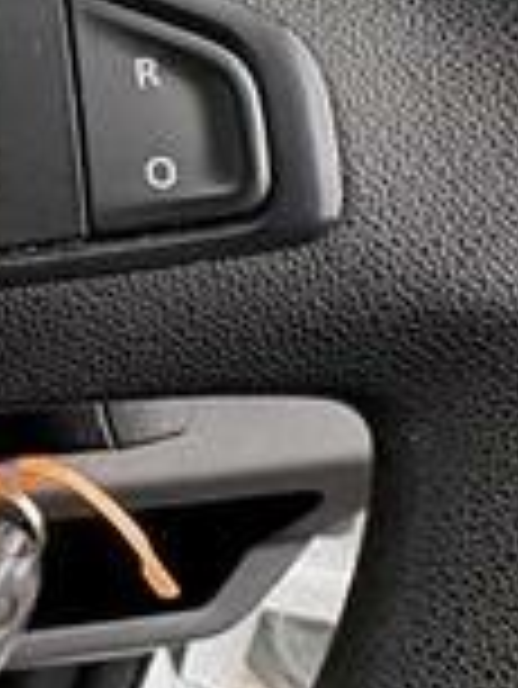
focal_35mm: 82
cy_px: 130
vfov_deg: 23.4
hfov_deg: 14.1
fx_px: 1634
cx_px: -613
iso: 100
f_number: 2.2
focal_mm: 2.22
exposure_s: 1/143
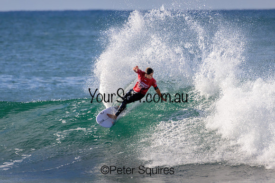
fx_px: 6494
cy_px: 92
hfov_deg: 2.4
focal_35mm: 850
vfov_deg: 1.6
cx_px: 138
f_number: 11
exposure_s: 1/3200
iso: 1250
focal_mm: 850
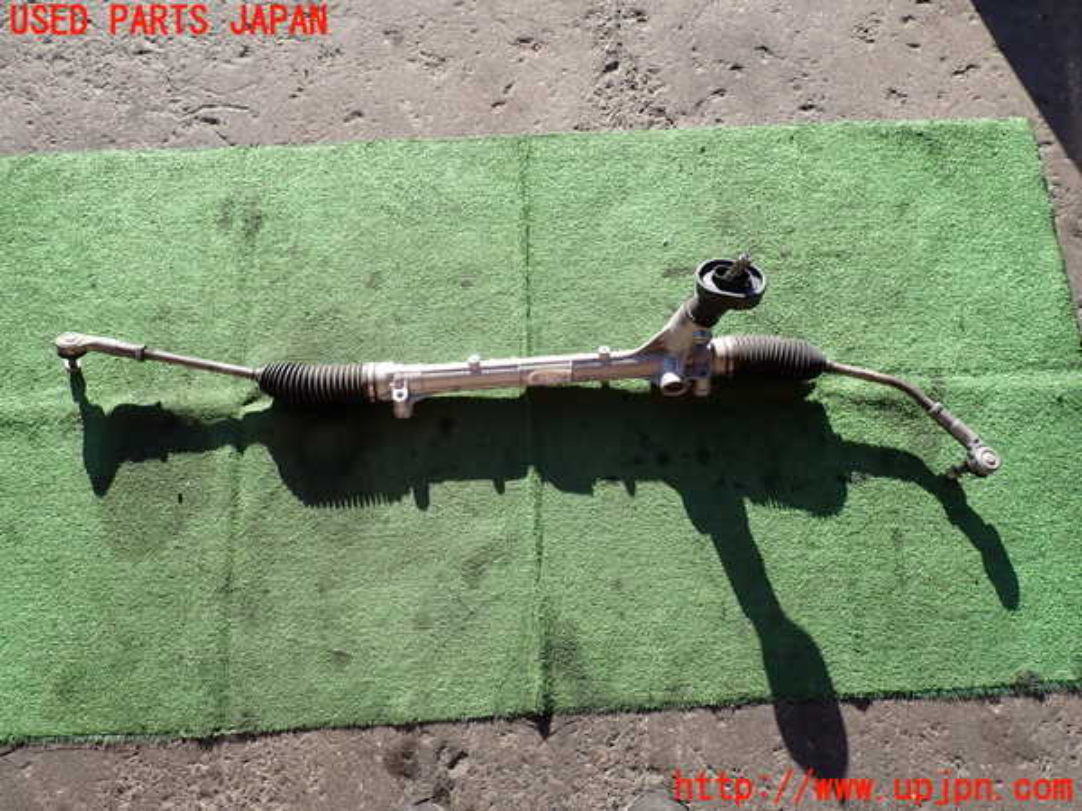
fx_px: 781
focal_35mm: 25
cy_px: 406
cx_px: 541
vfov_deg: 54.9
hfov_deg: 69.4
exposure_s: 1/400
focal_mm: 4.5
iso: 100
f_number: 2.8
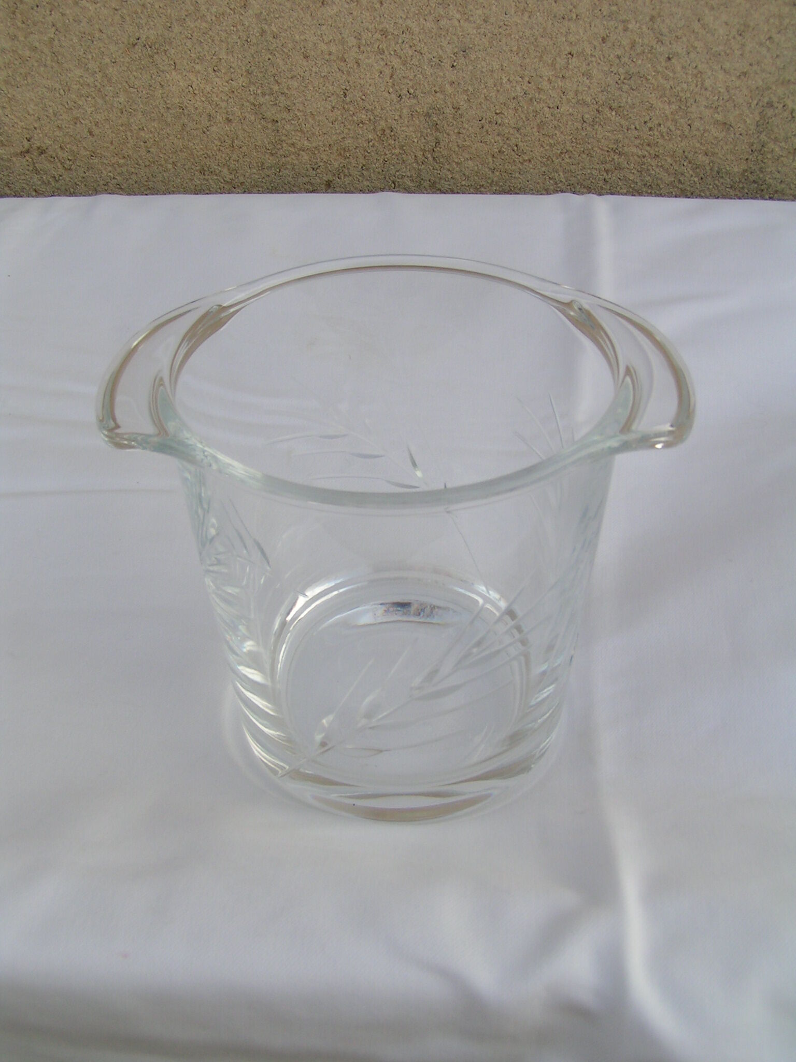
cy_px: 531
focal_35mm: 38
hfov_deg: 37.7
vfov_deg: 49.0
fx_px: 1165
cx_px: 398
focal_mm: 5.8
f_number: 5
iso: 50
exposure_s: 1/125
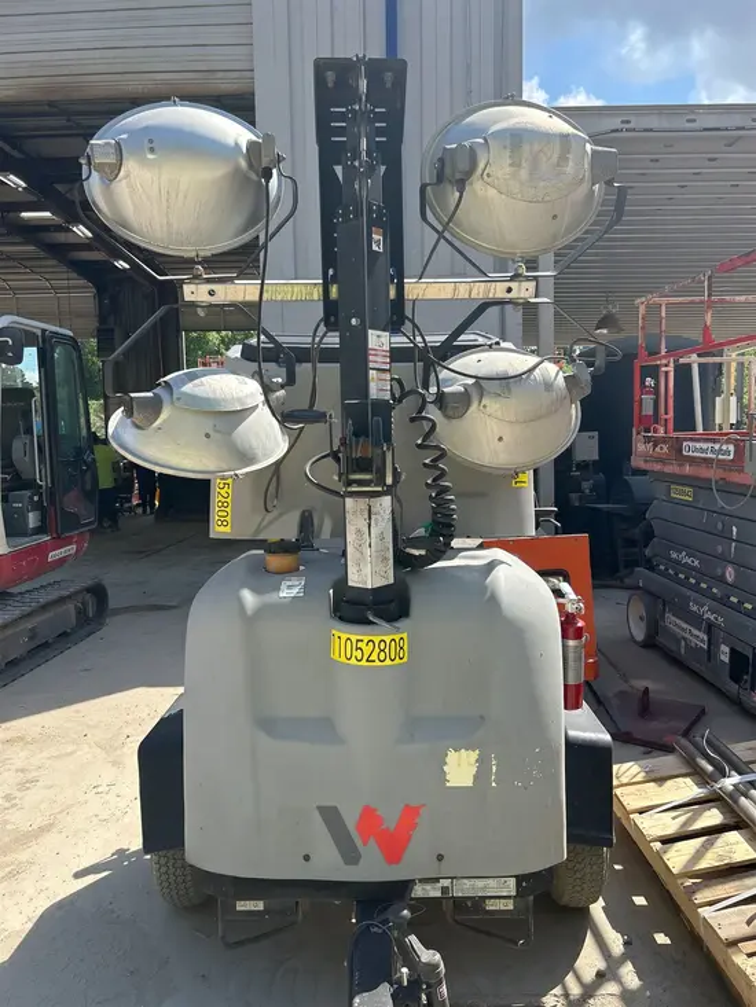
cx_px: 378
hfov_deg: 53.1
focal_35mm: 26
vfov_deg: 67.3
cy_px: 504
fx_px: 757
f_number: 1.5
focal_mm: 5.7
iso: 50
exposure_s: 1/2165
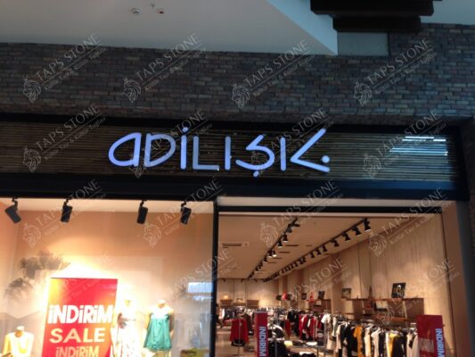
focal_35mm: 33
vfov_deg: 43.0
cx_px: 238
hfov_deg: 55.3
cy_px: 178
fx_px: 453
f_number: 2.4
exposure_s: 1/20
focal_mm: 4.12
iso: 50
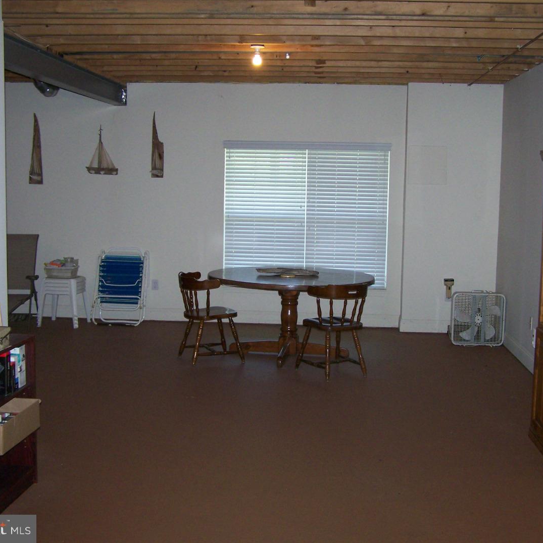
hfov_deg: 37.5
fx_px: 799
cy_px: 271
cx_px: 312
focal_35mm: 45
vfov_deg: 37.6
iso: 160
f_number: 2.8
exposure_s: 1/60
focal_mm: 6.3
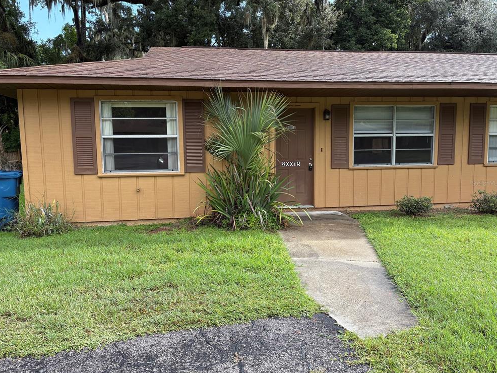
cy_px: 183
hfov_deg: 65.3
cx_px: 244
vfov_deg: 51.4
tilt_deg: -4.8
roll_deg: +1.0
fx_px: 388
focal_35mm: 27
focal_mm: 5.96
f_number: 1.6
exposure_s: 1/820
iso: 64
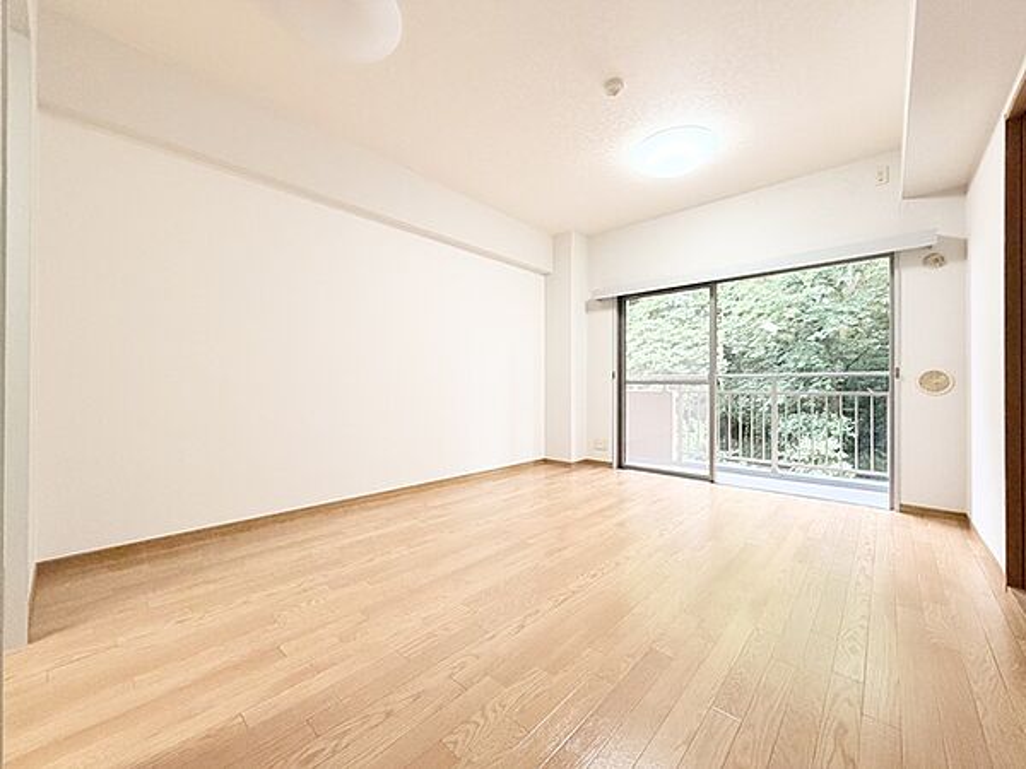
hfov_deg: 102.1
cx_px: 513
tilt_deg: +1.1
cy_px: 384
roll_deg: +0.7
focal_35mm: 14
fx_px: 415
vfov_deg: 85.7
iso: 320
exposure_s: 1/100
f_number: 2.2
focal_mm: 2.22
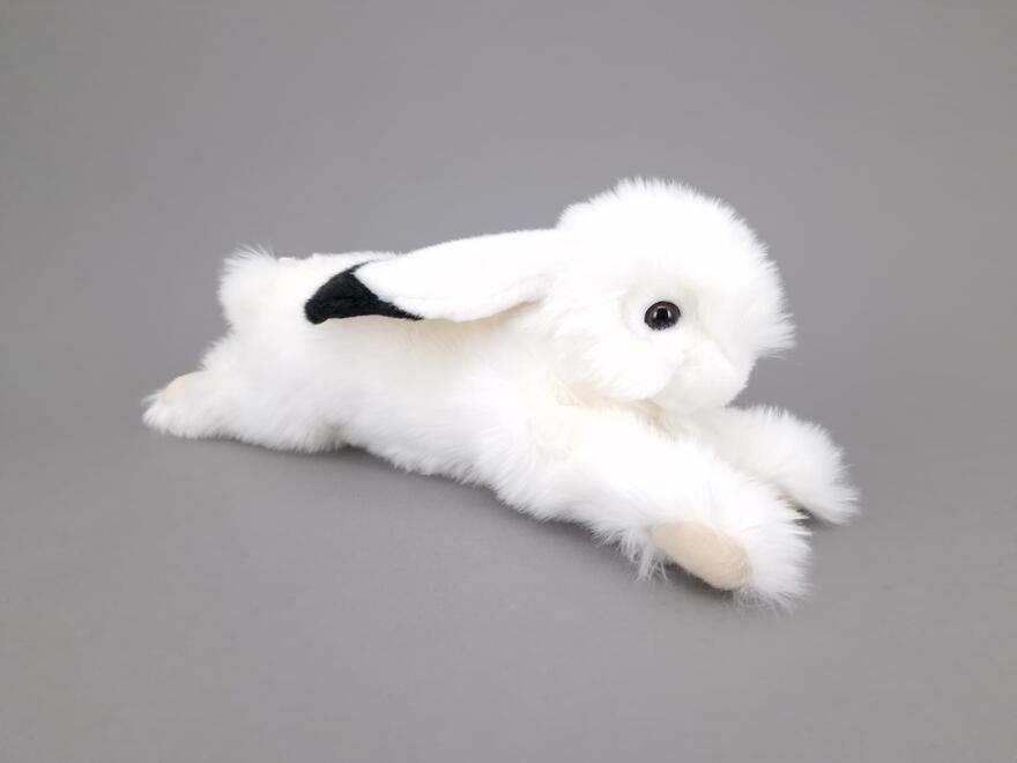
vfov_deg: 58.9
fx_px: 676
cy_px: 382
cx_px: 508
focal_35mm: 23
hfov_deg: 73.9
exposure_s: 1/500
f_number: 1.8
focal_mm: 6.4
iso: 500
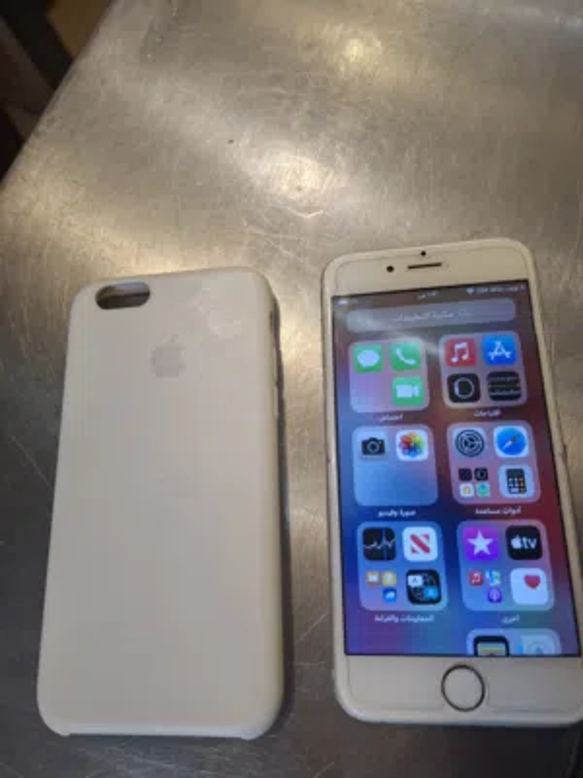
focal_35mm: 23
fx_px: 516
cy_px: 389
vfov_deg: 73.9
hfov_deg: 58.9
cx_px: 292
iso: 160
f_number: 1.8
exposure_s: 1/100
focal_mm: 5.54
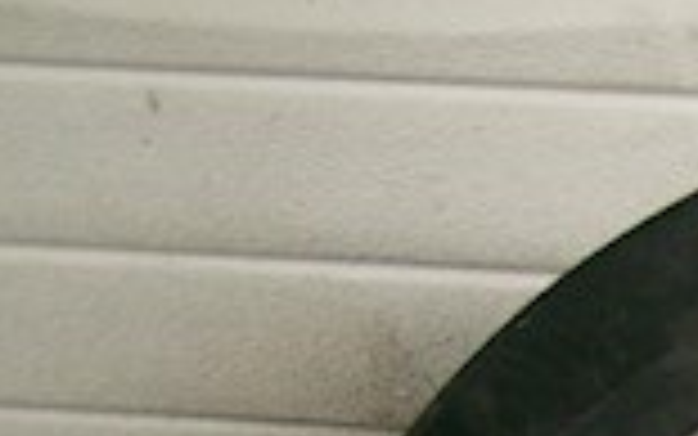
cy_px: 989
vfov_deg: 8.0
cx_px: 1423
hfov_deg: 12.1
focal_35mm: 153
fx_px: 2912
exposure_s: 1/45
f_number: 2.8
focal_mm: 5.8
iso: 100
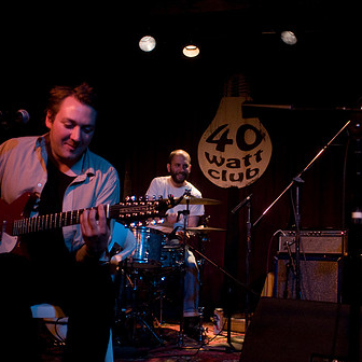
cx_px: 212
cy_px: 206
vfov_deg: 38.3
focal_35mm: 44
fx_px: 521
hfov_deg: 38.2
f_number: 2.8
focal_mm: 20
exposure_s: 1/50
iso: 1000
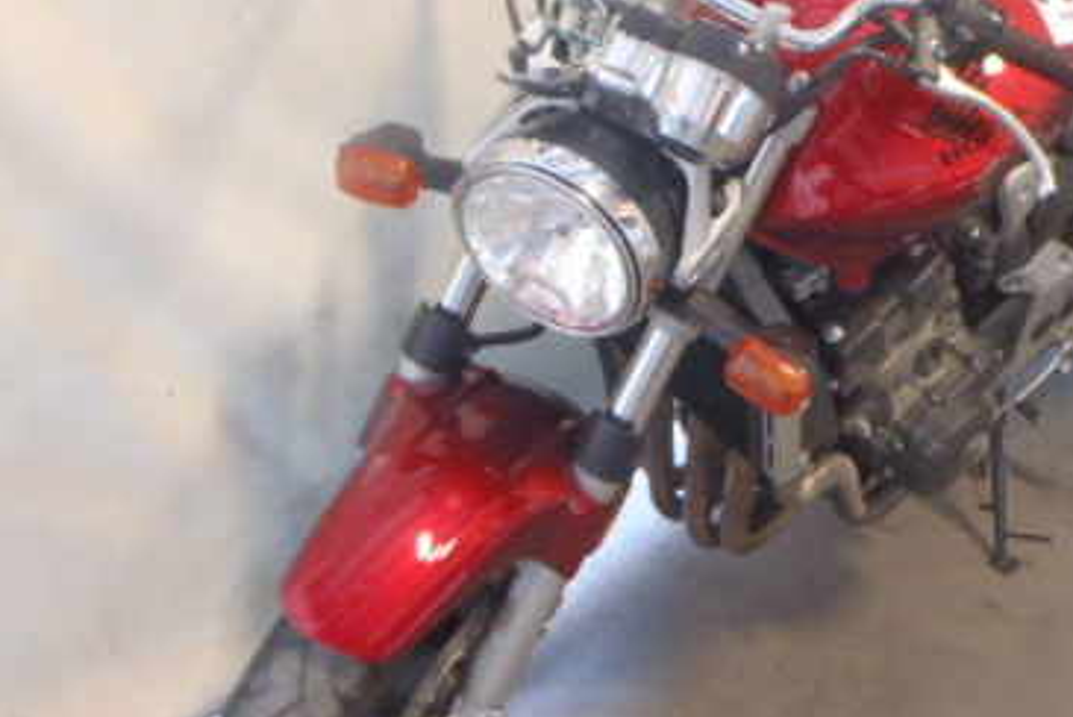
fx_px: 1521
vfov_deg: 26.5
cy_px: 326
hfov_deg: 38.0
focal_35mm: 51
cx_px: 791
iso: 200
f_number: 3.5
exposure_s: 1/10
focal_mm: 5
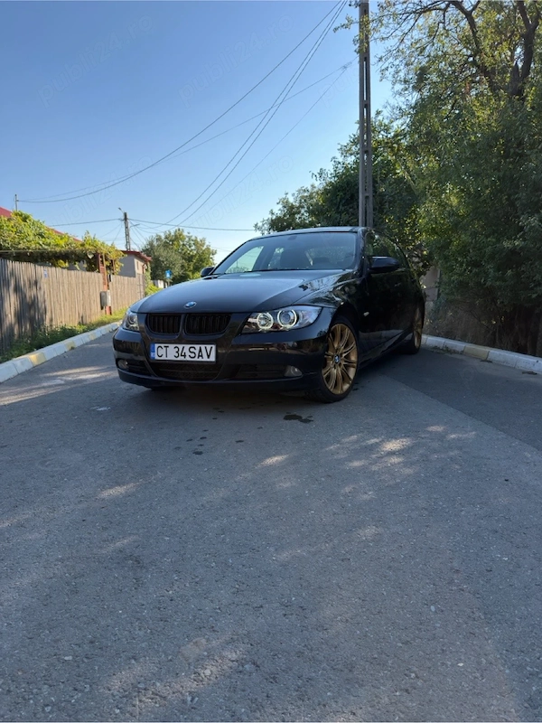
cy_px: 362
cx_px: 271
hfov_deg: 56.8
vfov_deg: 71.6
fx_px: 501
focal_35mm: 24
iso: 80
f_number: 1.78
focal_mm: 6.76
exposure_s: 1/2347
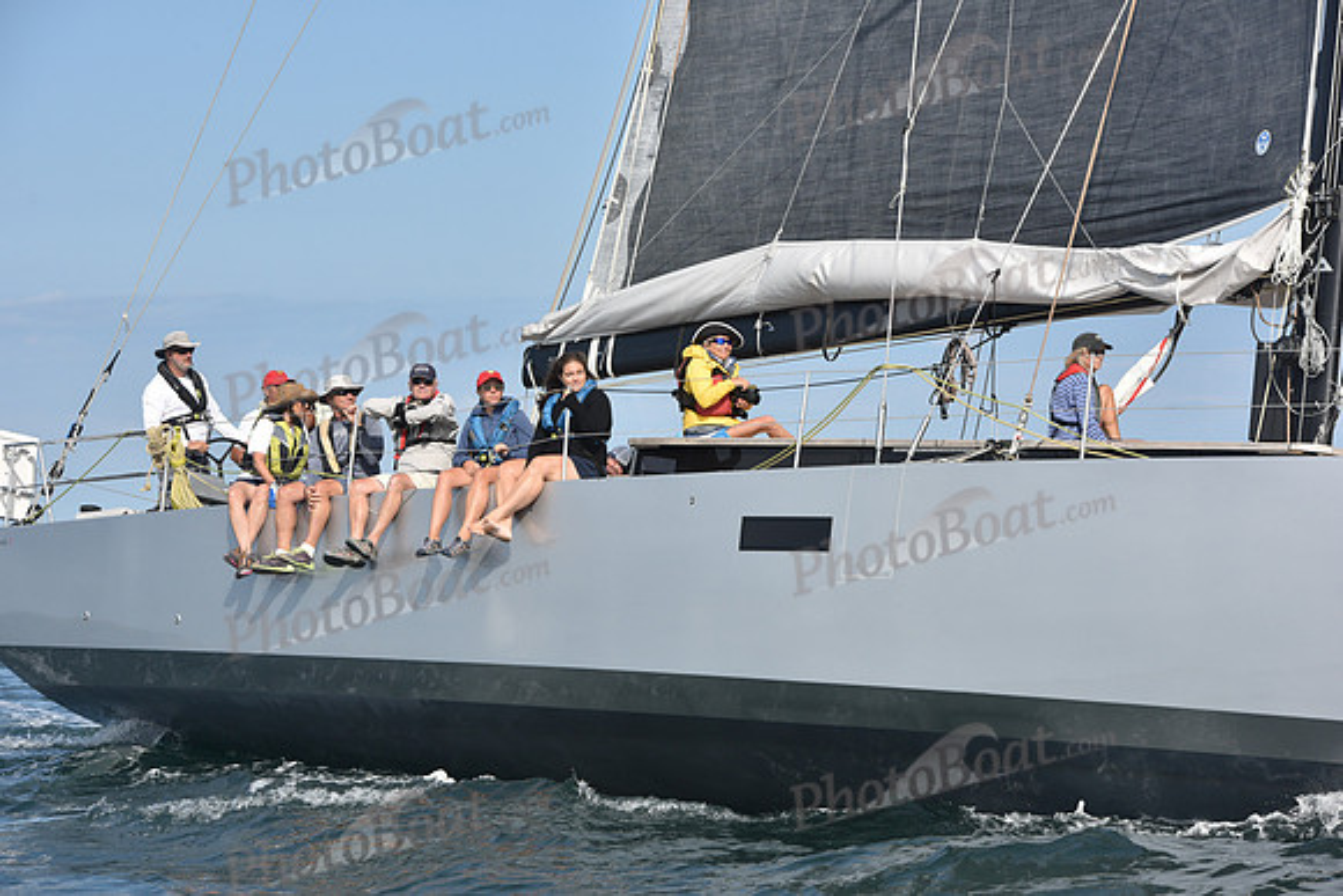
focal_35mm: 120
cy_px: 448
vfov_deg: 11.4
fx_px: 4478
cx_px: 672
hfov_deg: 17.1
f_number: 8
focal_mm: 120
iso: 320
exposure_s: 1/1250
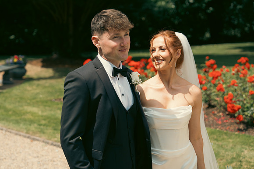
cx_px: 127
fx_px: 494
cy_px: 84
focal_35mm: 70
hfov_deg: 28.8
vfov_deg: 19.5
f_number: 3.5
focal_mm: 70
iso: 160
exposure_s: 1/1250
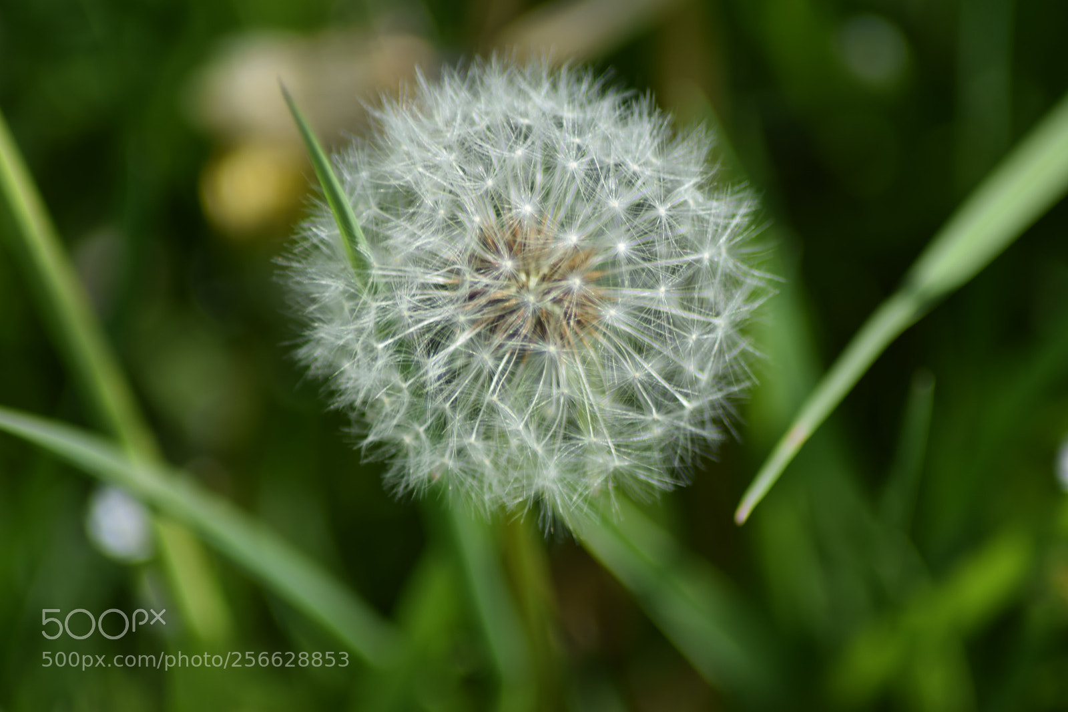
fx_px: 13346
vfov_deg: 3.1
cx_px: 534
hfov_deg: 4.6
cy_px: 356
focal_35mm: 450
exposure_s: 1/400
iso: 100
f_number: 5.6
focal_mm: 300
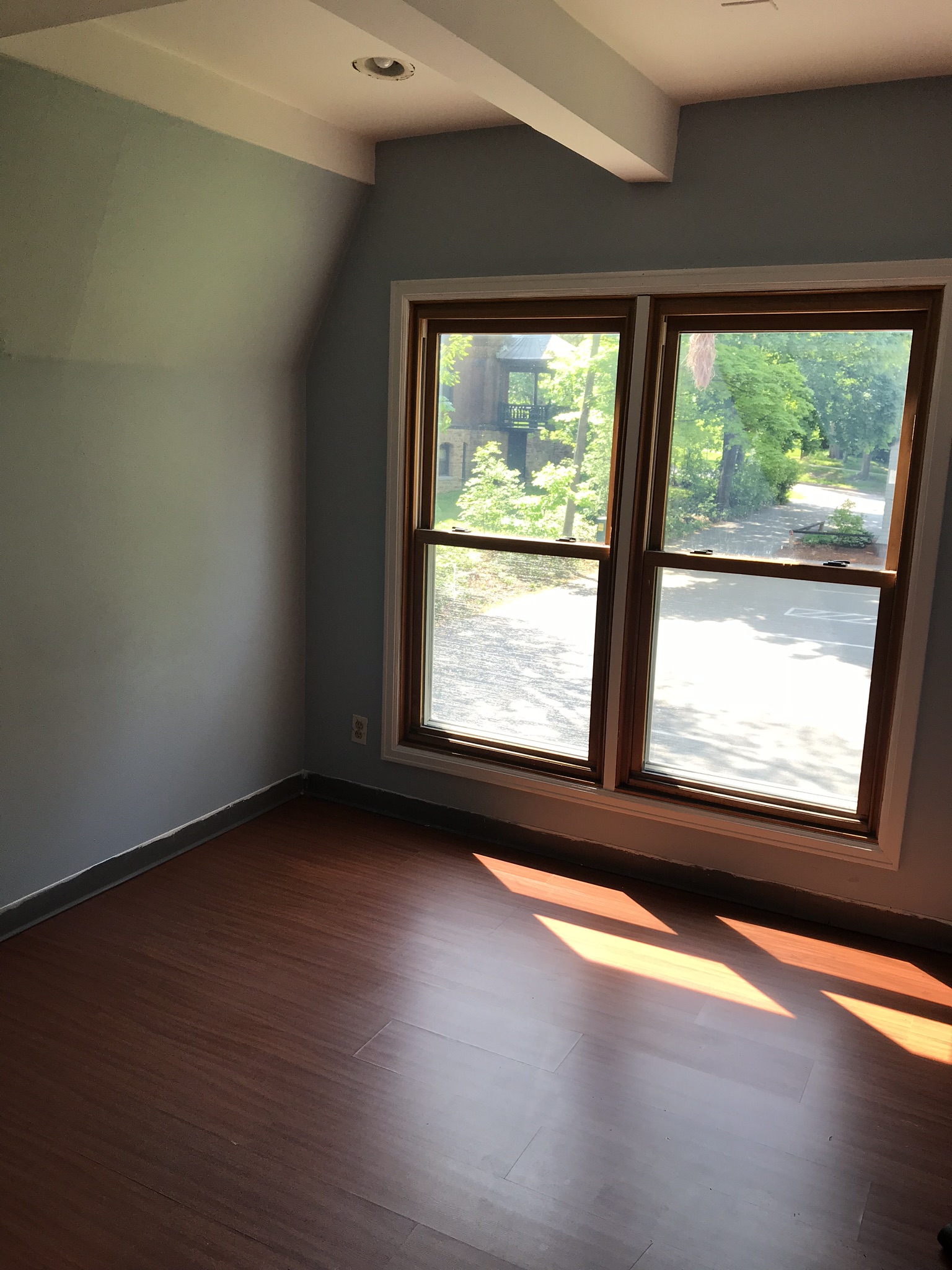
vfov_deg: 63.4
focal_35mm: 28
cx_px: 476
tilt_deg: -10.6
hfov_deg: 49.7
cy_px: 635
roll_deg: -2.0
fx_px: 1027
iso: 20
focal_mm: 3.99
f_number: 1.8
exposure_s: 1/157
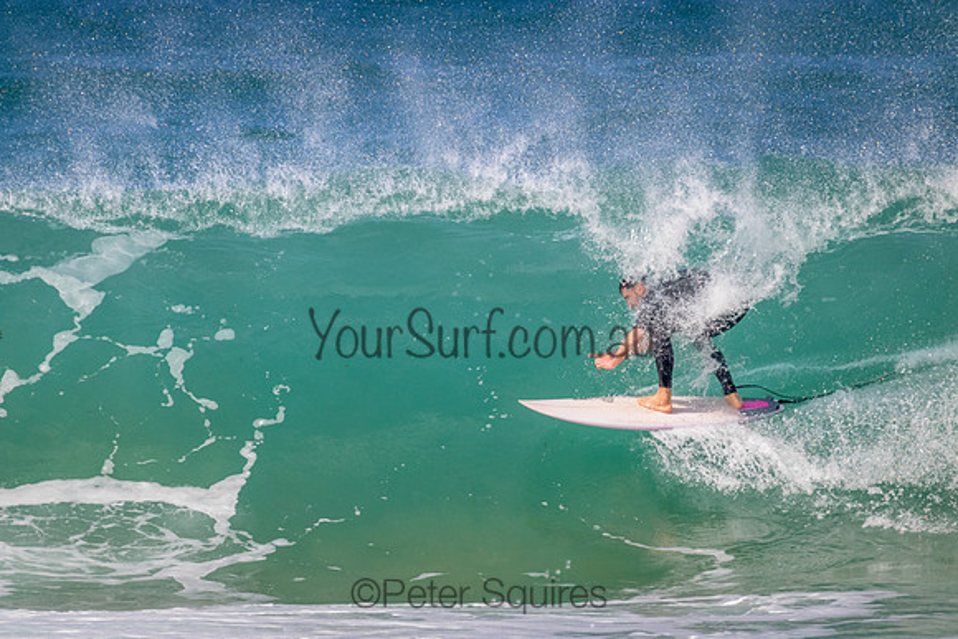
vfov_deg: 1.7
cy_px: 320
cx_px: 479
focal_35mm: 800
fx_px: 21293
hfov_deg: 2.6
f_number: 11
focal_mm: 800
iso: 1800
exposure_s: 1/2000
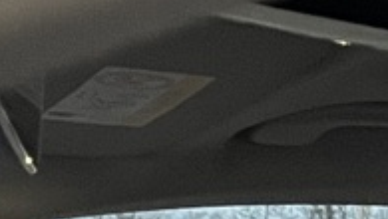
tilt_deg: -8.0
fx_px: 2152
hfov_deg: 8.7
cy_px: 804
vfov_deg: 5.3
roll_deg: -3.7
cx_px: 1112
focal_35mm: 209
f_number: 1.6
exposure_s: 1/33
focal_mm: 5.1
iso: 400
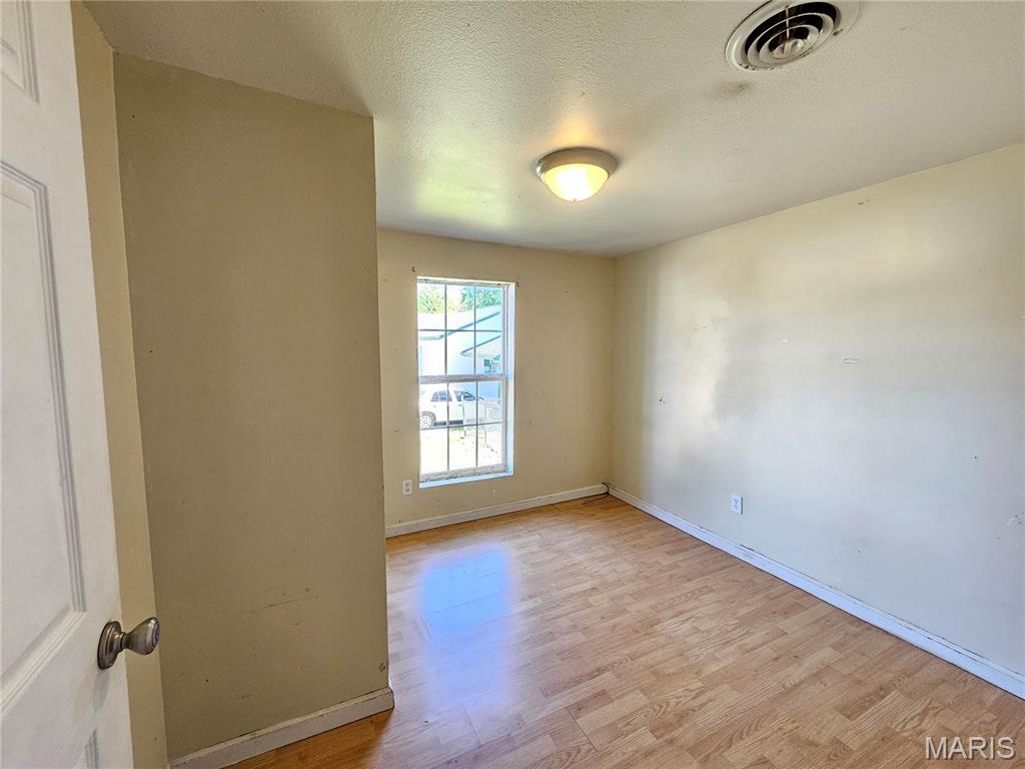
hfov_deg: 106.2
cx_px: 512
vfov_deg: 89.9
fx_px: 385
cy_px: 384
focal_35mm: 13
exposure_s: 1/60
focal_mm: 2.2
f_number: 2.2
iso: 160
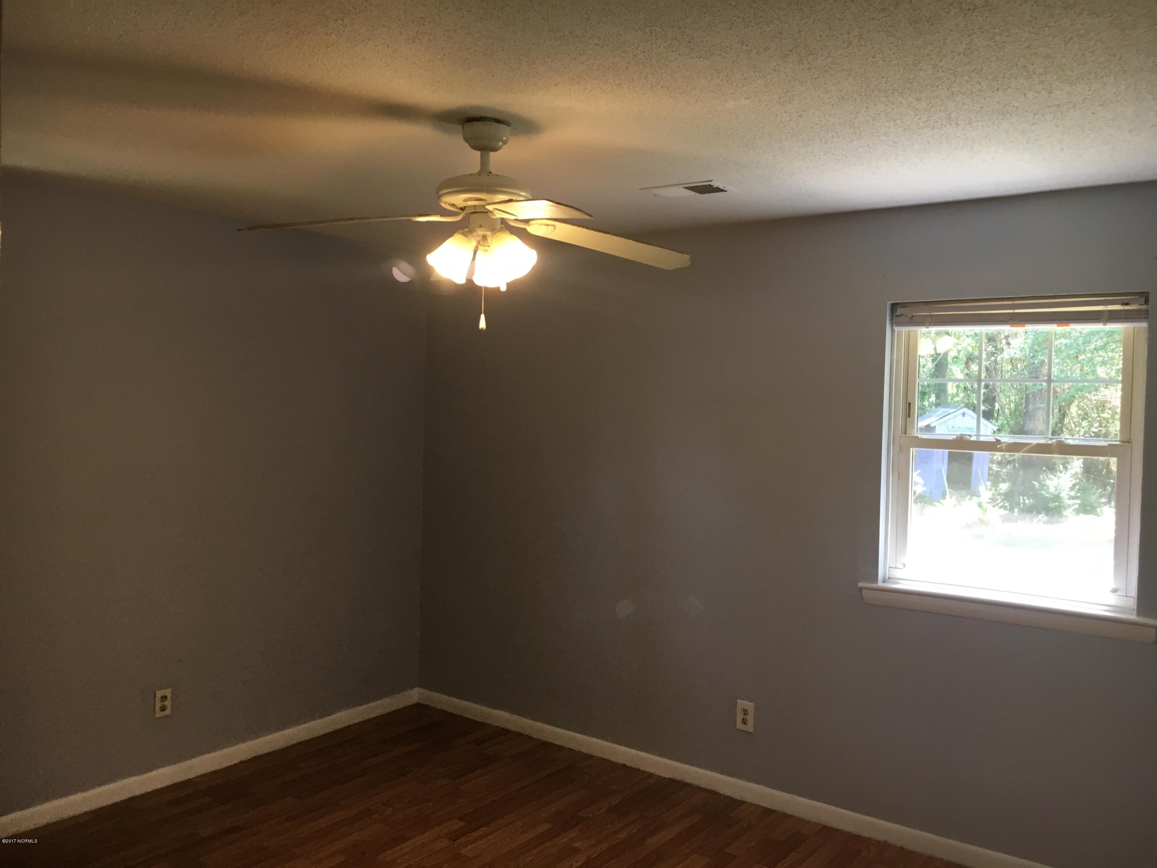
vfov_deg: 48.2
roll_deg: -0.9
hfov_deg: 61.7
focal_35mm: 29
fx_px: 969
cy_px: 434
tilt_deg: -0.3
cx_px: 578
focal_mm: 4.15
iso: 40
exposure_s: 1/30
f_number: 2.2
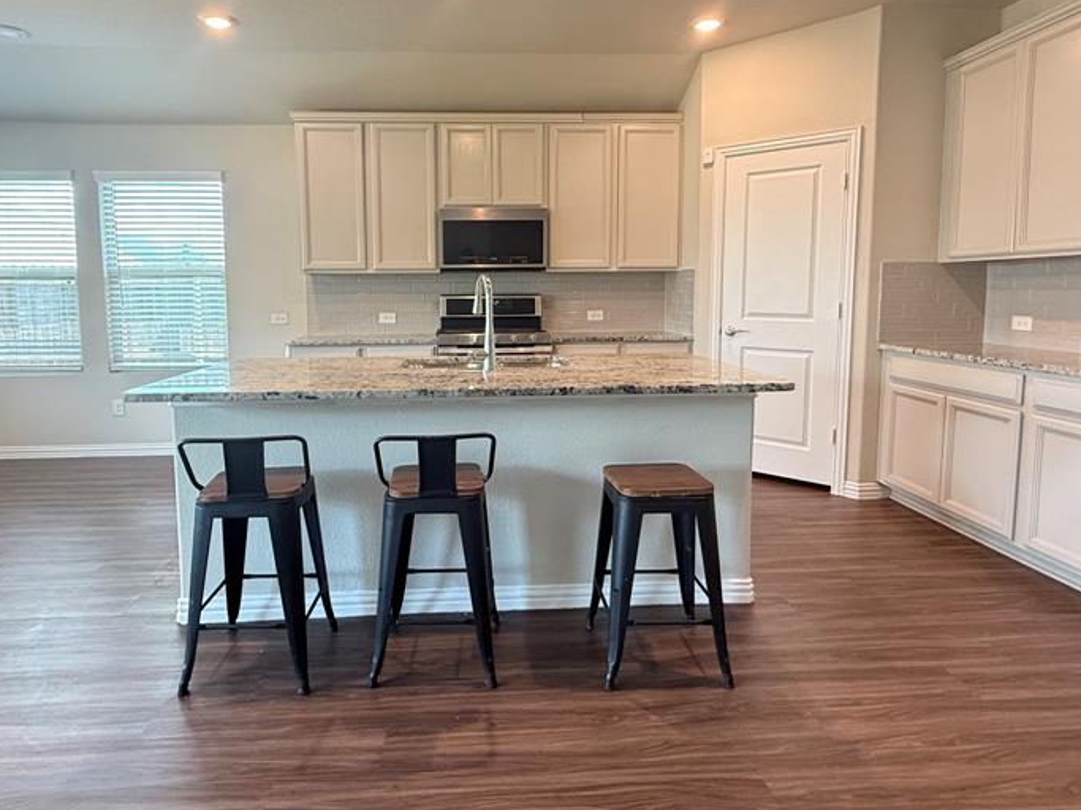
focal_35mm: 21
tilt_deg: -4.2
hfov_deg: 78.9
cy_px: 345
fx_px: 656
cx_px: 510
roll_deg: +0.3
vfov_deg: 63.1
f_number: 2.2
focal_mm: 2.22
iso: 400
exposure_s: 1/60
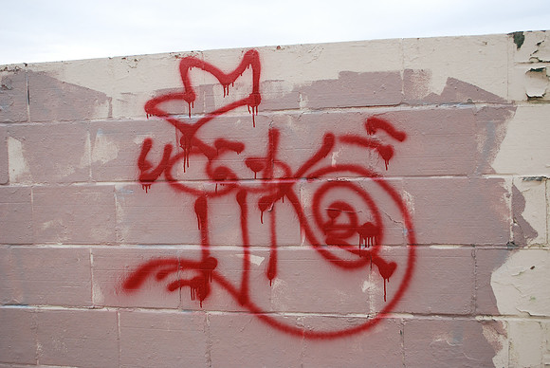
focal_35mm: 39
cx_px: 275
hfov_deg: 49.5
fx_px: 596
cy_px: 184
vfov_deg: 34.3
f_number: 5
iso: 200
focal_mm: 26
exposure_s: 1/100
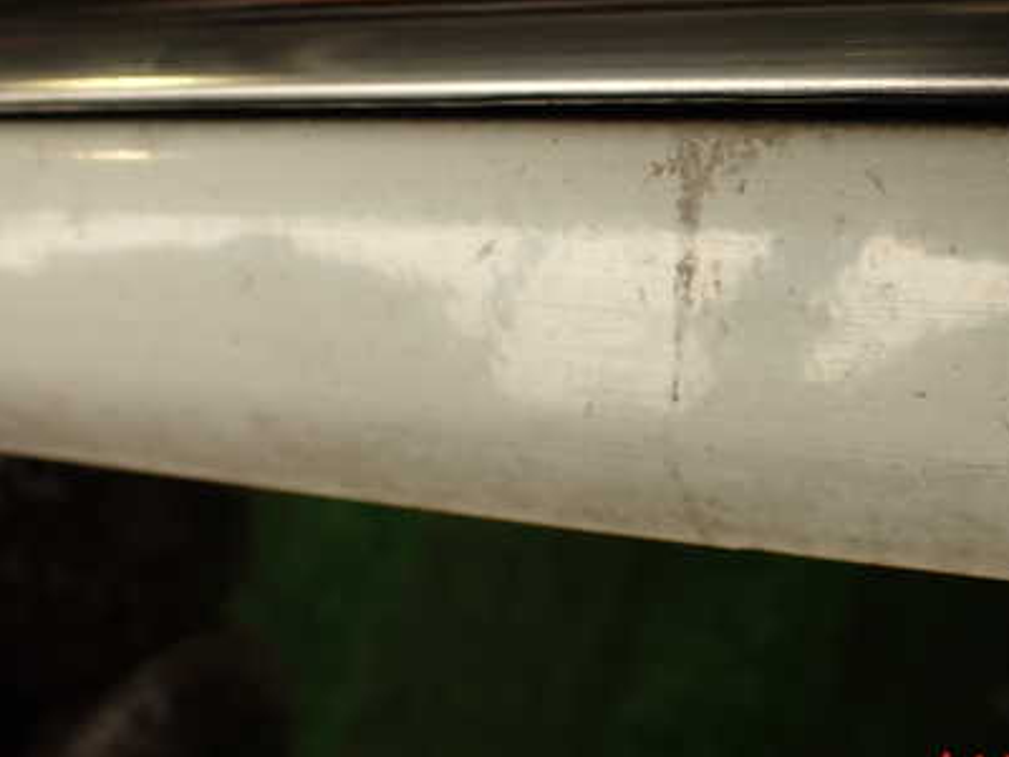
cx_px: 754
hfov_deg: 38.6
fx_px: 1399
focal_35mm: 48
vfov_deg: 30.0
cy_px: 242
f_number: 3.2
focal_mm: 5.79
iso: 100
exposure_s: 1/80
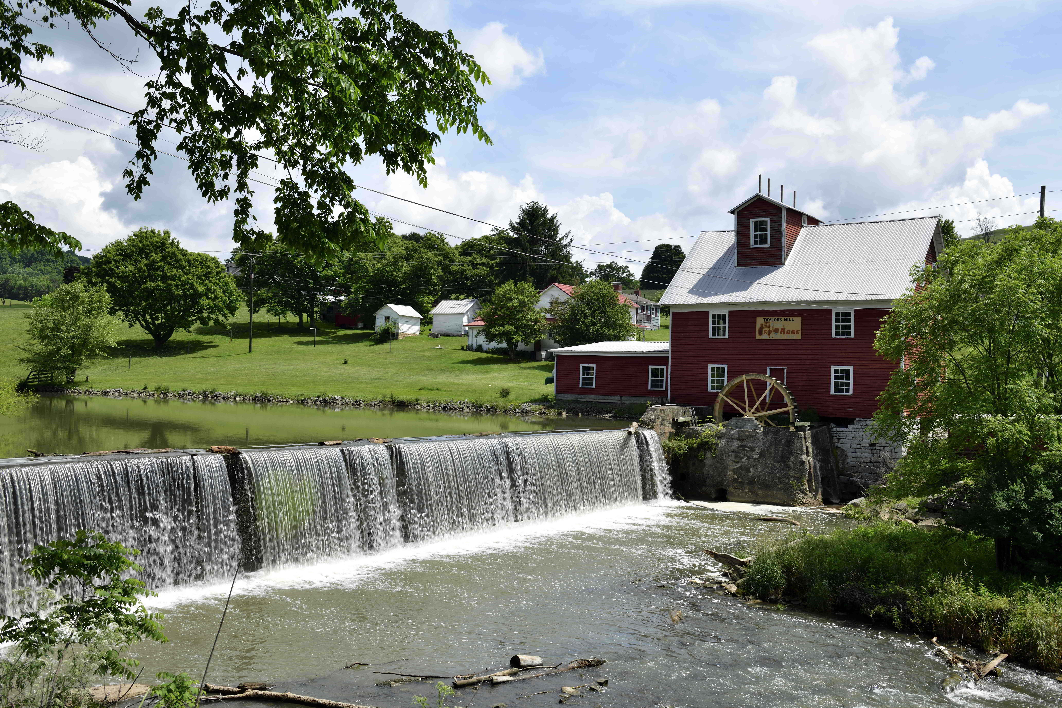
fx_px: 1062
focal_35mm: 36
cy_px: 354
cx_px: 531
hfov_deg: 53.1
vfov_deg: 36.9
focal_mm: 36
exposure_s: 1/100
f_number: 22
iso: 64
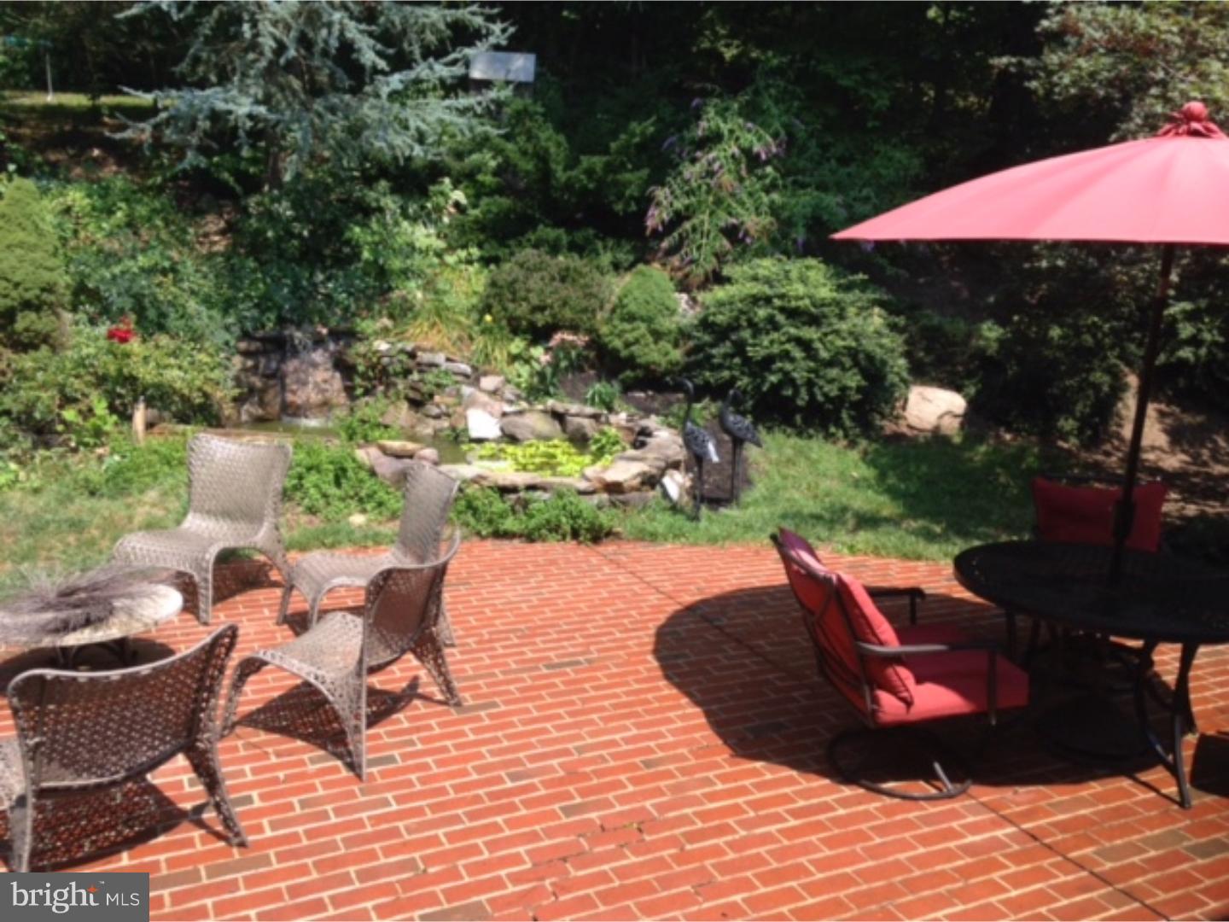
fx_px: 1172
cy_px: 461
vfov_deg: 42.9
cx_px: 614
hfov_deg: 55.4
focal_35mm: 33
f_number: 2.4
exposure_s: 1/616
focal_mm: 4.12
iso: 50
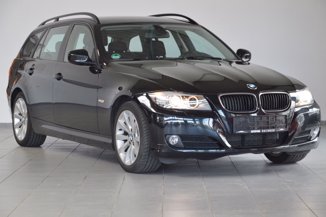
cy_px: 108
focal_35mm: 99
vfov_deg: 13.8
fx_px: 896
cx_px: 163
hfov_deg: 20.6
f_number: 5.3
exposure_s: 1/60
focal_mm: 66
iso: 720
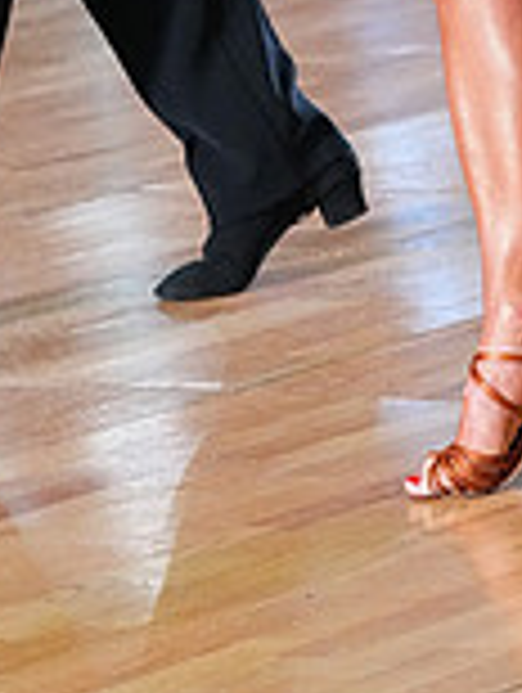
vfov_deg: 6.5
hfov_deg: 5.0
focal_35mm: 297
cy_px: -490
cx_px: 263
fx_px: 5955
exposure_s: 1/400
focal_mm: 82
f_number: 5
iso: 8000
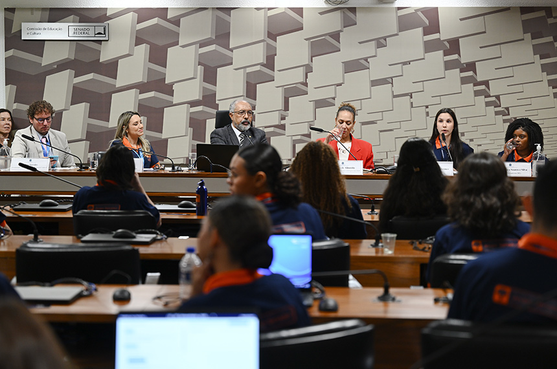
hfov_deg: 27.0
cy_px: 184
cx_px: 278
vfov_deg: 18.1
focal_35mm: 75
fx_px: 1158
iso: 800
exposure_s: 1/125
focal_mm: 75
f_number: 2.8
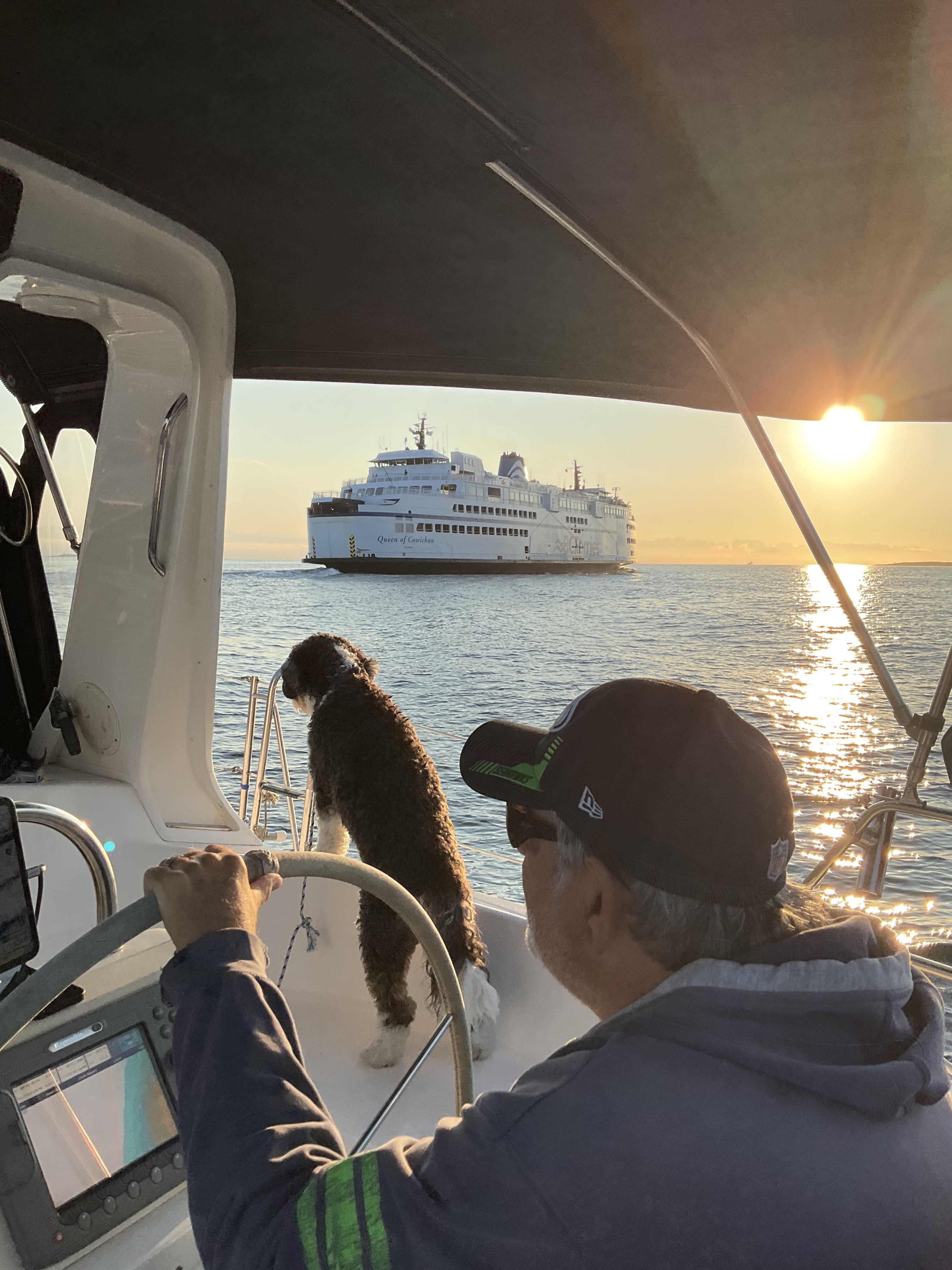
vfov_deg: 61.7
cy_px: 635
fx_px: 1063
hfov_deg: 48.2
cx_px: 476
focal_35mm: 29
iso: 25
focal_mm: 3
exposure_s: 1/1195
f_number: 1.8
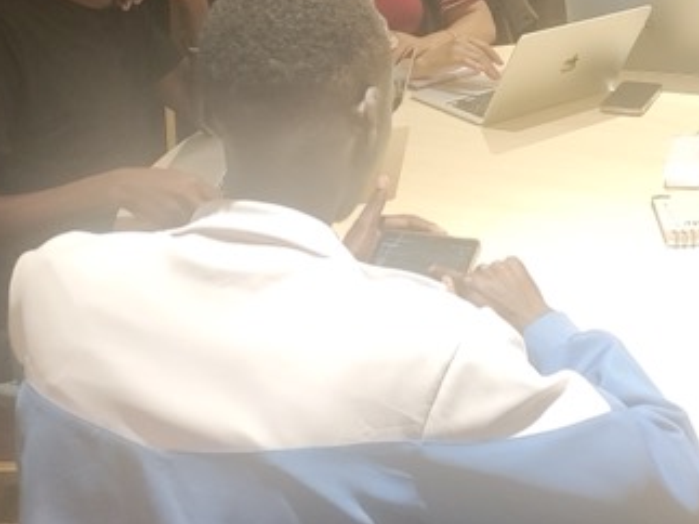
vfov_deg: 22.7
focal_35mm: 62
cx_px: 662
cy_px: 4
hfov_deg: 29.6
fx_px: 1251
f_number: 1.7
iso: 1213
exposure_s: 1/33.3
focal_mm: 4.71
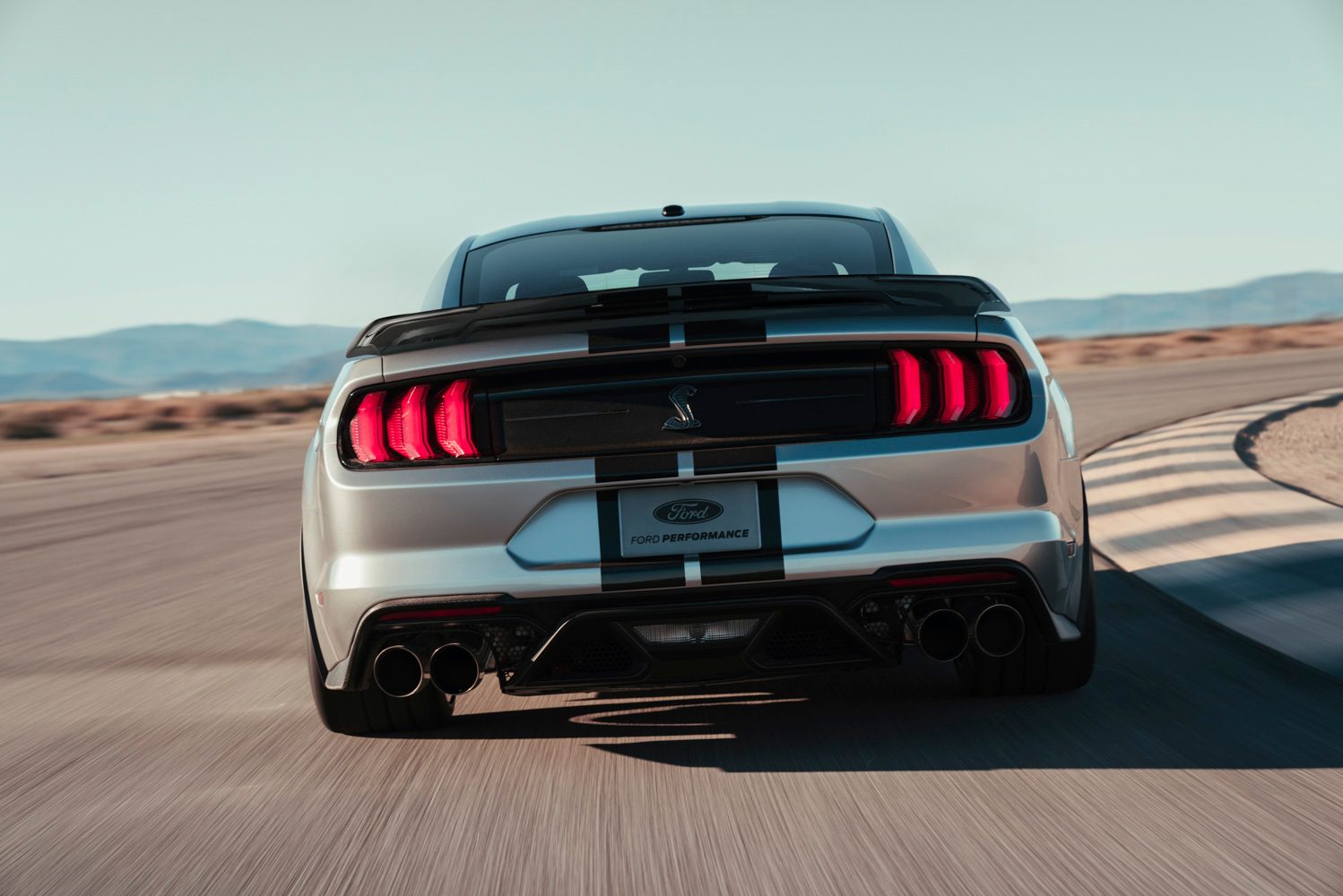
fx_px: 2612
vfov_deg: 19.5
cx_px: 672
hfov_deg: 28.8
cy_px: 448
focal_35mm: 70
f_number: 5.6
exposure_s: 1/20
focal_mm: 70
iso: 200
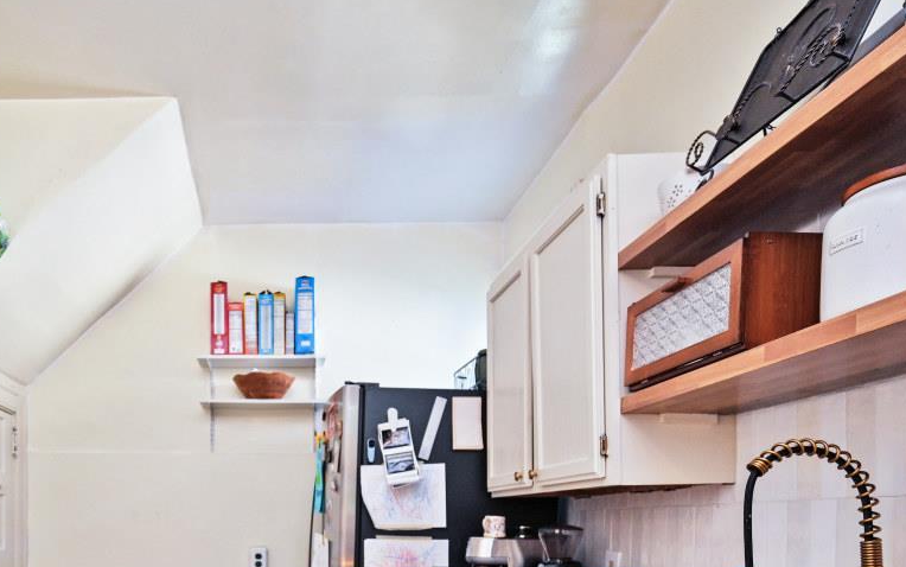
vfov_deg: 40.7
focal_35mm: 28
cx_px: 245
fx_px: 692
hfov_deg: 63.2
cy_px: 524
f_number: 4
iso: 360
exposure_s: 1/60
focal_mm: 14
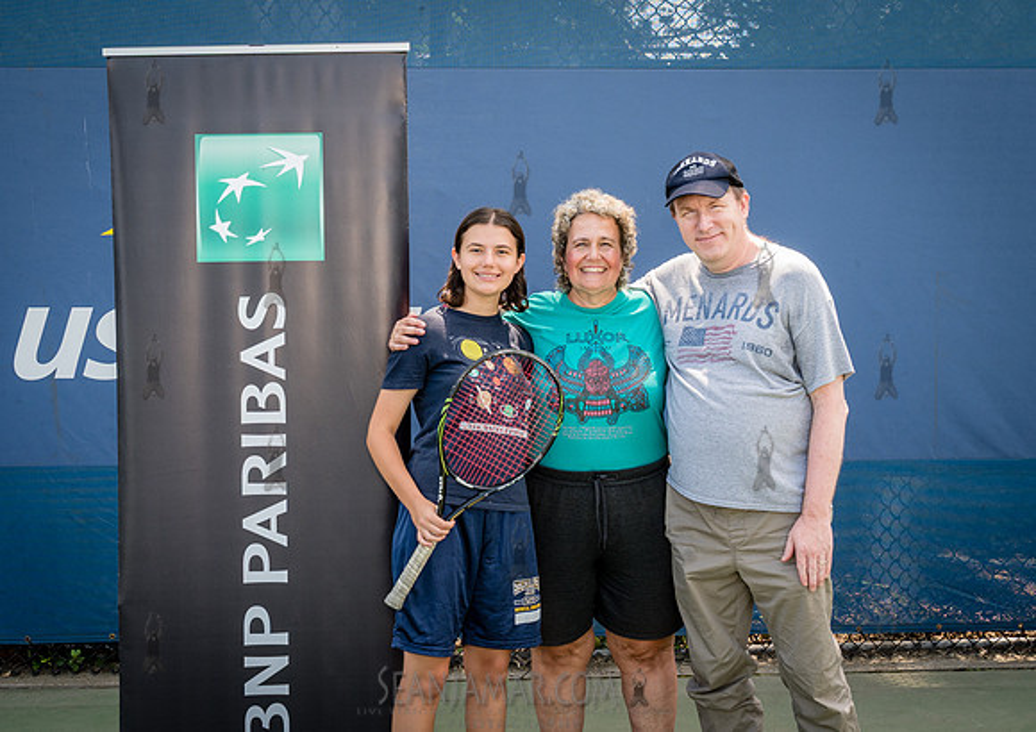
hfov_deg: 38.4
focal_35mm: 51
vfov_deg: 27.7
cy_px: 369
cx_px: 438
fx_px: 1484
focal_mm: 35
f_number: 8
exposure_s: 1/125
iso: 500
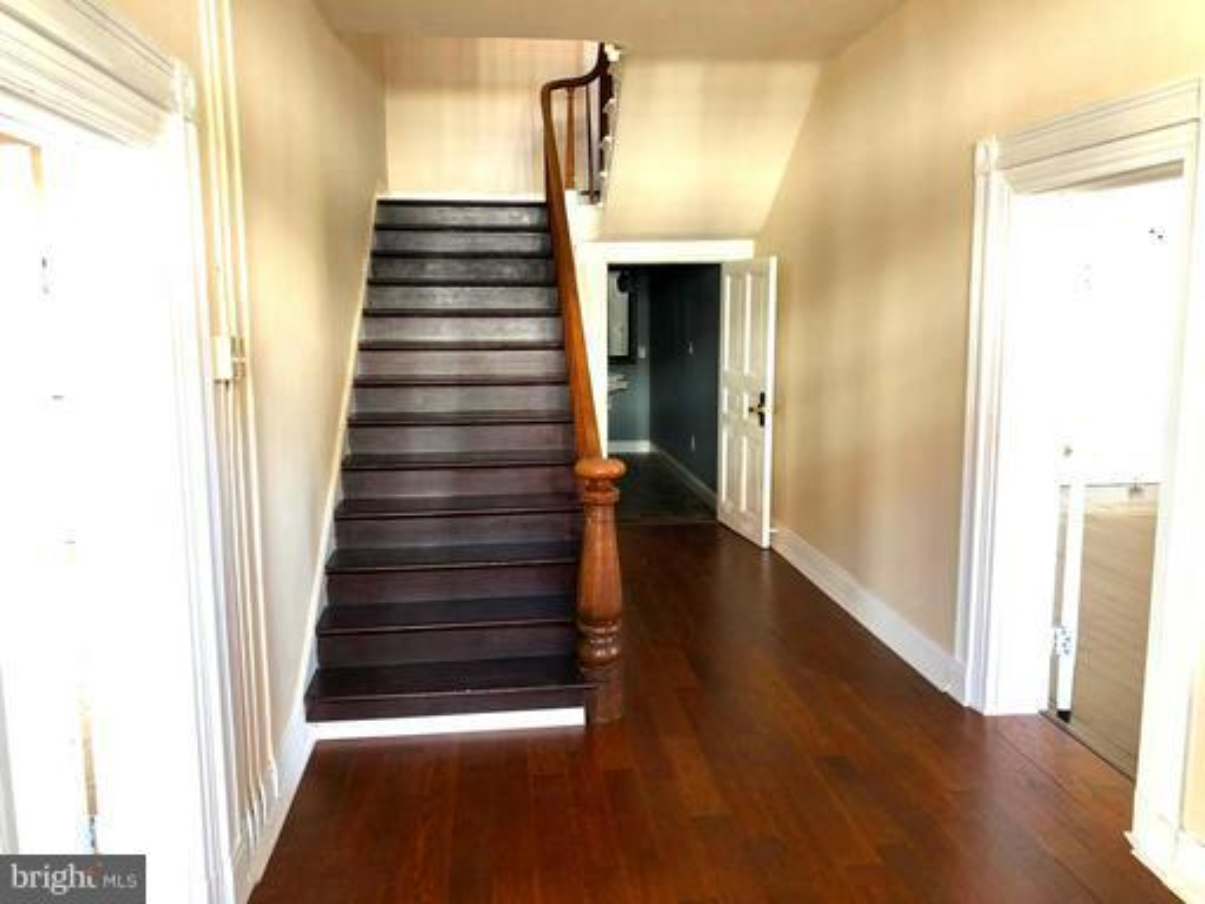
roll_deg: +0.6
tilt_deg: -9.7
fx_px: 975
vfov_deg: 49.7
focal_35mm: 28
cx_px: 602
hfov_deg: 63.4
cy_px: 452
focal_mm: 3.99
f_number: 1.8
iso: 40
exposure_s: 1/15
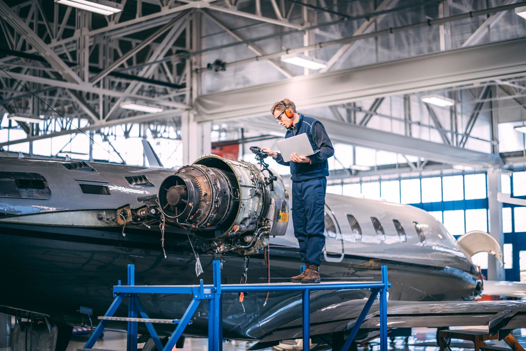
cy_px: 176
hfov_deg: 34.5
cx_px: 263
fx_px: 847
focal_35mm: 58
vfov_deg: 23.4
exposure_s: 1/320
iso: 200
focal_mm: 58
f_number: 1.4
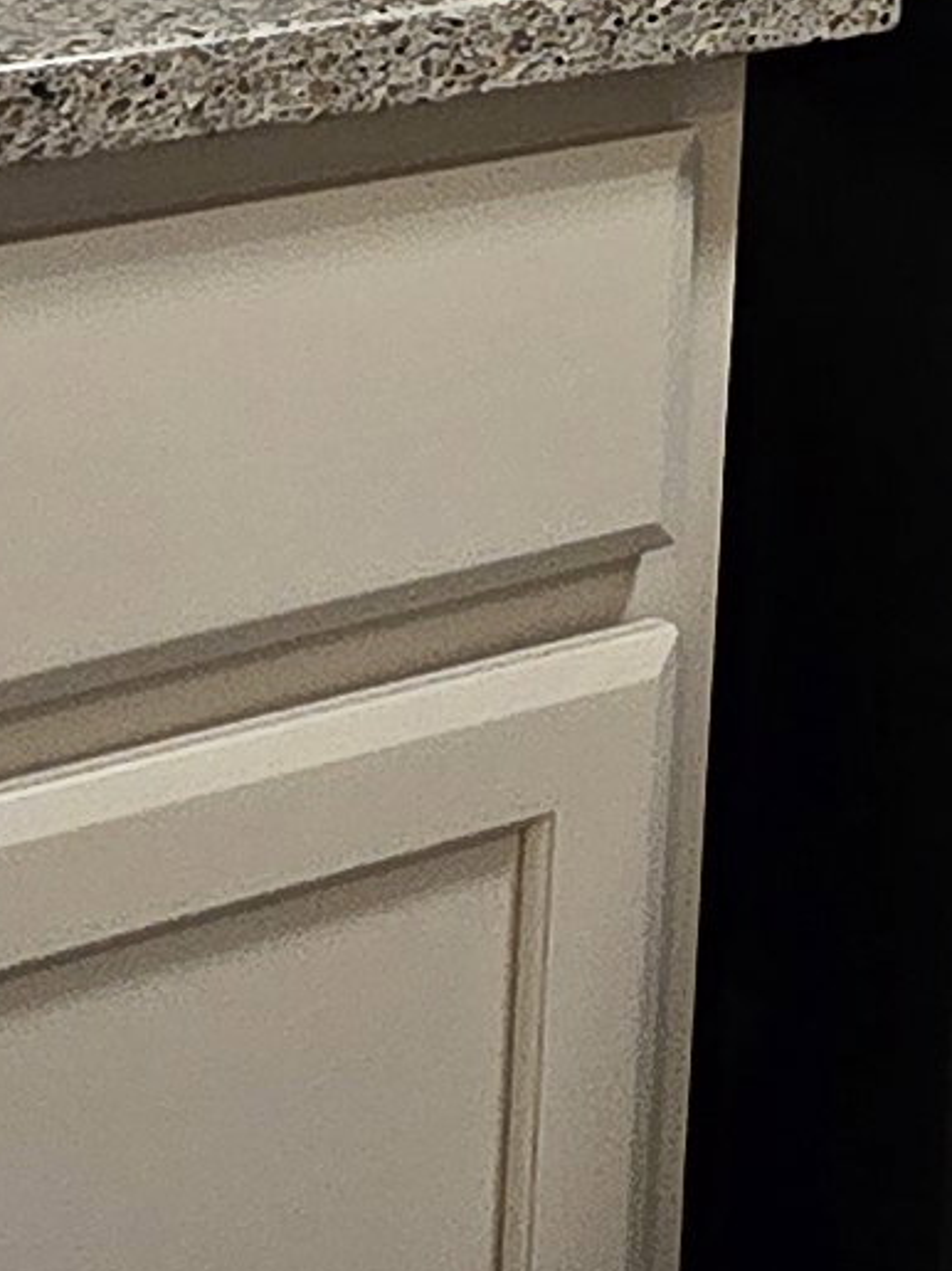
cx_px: 1043
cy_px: -807
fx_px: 3705
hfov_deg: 14.3
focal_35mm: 101
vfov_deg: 17.0
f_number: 2.2
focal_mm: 2.2
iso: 250
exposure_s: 1/60
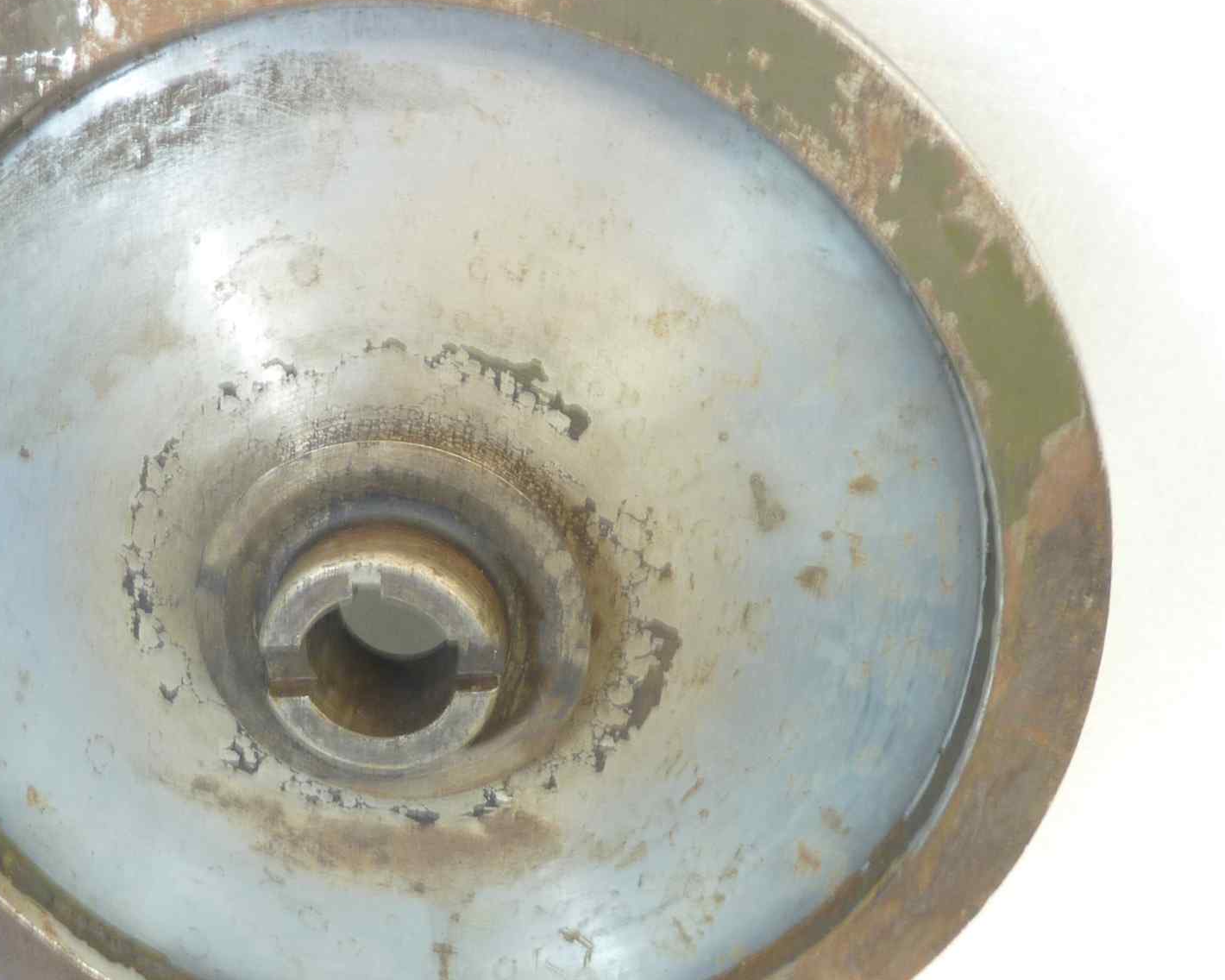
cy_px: 677
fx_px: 1595
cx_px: 449
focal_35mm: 44
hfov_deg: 41.7
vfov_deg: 33.7
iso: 80
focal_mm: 4.1
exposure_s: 1/10
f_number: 3.3
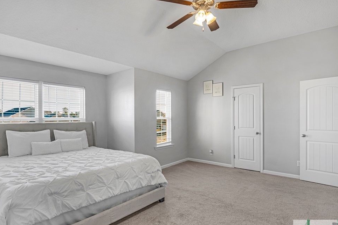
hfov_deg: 88.2
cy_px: 119
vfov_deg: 65.7
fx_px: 174
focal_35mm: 19
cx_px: 164
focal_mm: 11
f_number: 7.1
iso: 100
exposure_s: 1.3
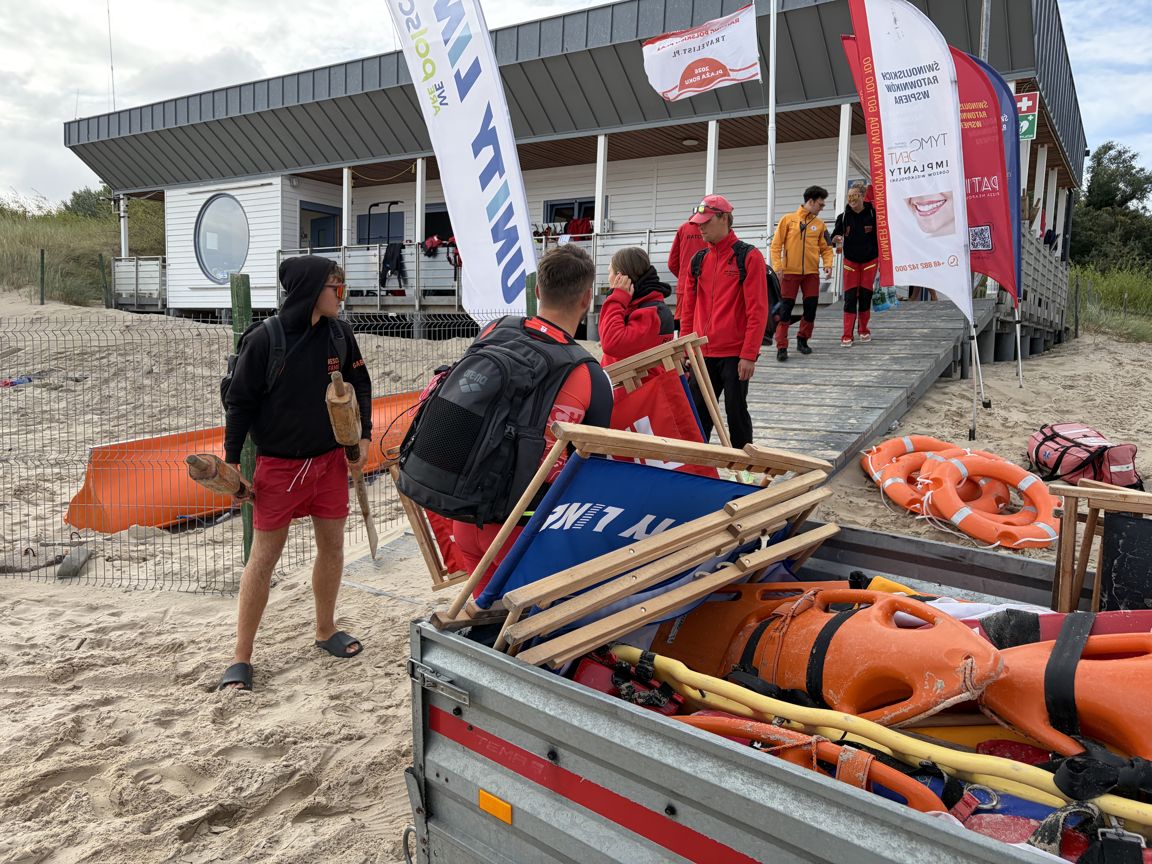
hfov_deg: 67.3
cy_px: 432
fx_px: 865
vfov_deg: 53.1
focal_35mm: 26
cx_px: 576
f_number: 1.6
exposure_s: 1/1953
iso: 64
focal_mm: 5.96
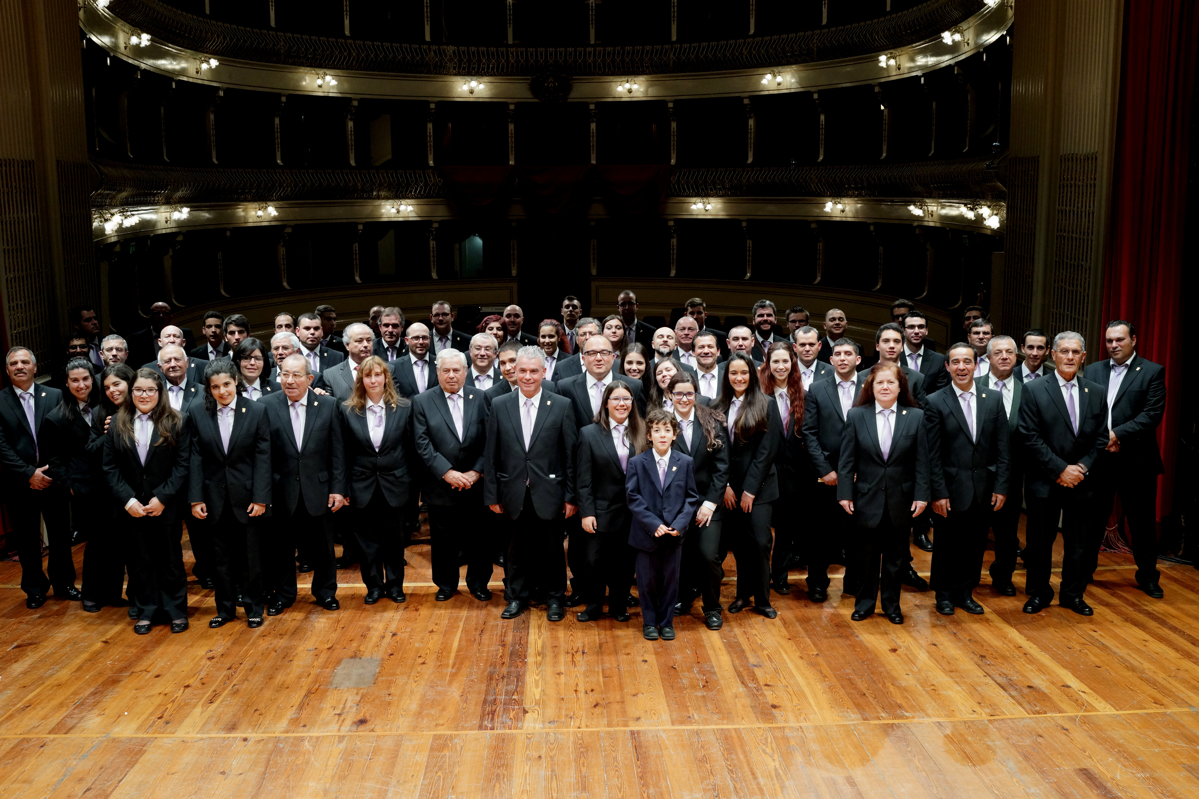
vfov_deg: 37.9
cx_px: 600
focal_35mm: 35
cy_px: 400
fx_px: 1166
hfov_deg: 54.4
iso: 1600
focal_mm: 35
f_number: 8
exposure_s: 1/60
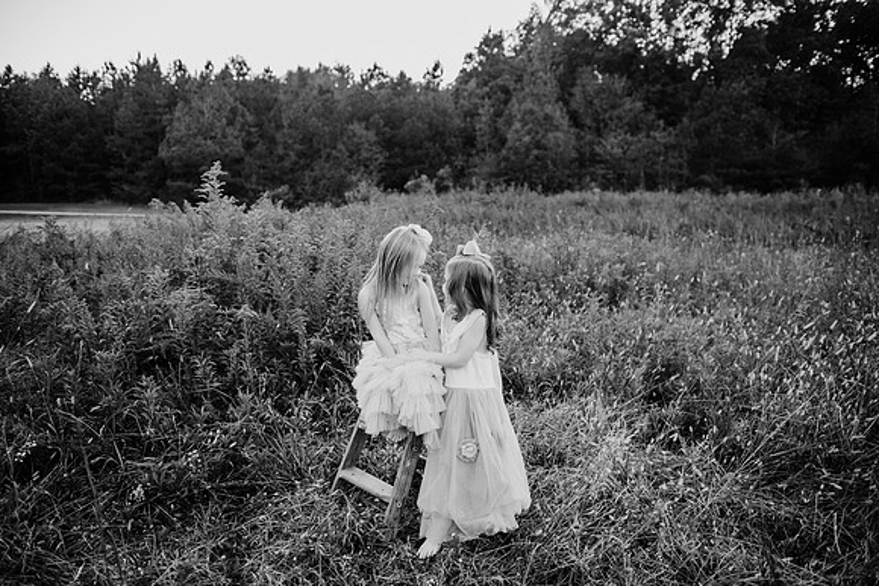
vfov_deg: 53.2
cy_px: 293
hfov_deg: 73.7
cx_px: 440
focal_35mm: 24
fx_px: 586
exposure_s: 1/400
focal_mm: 24
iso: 250
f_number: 2.5
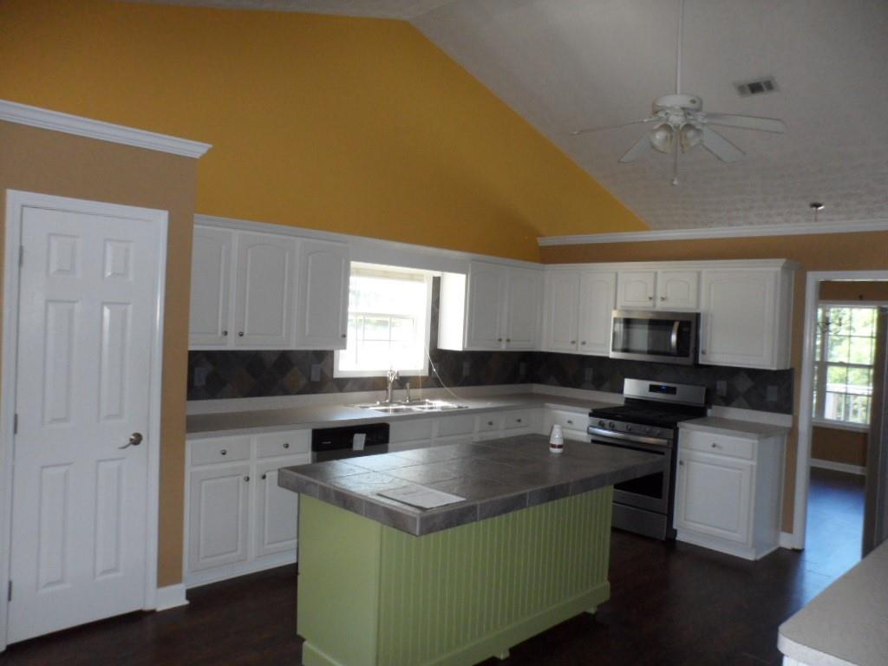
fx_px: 667
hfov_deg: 67.3
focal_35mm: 26
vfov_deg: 53.1
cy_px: 333
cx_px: 444
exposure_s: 1/90
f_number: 3.3
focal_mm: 4.9
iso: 200
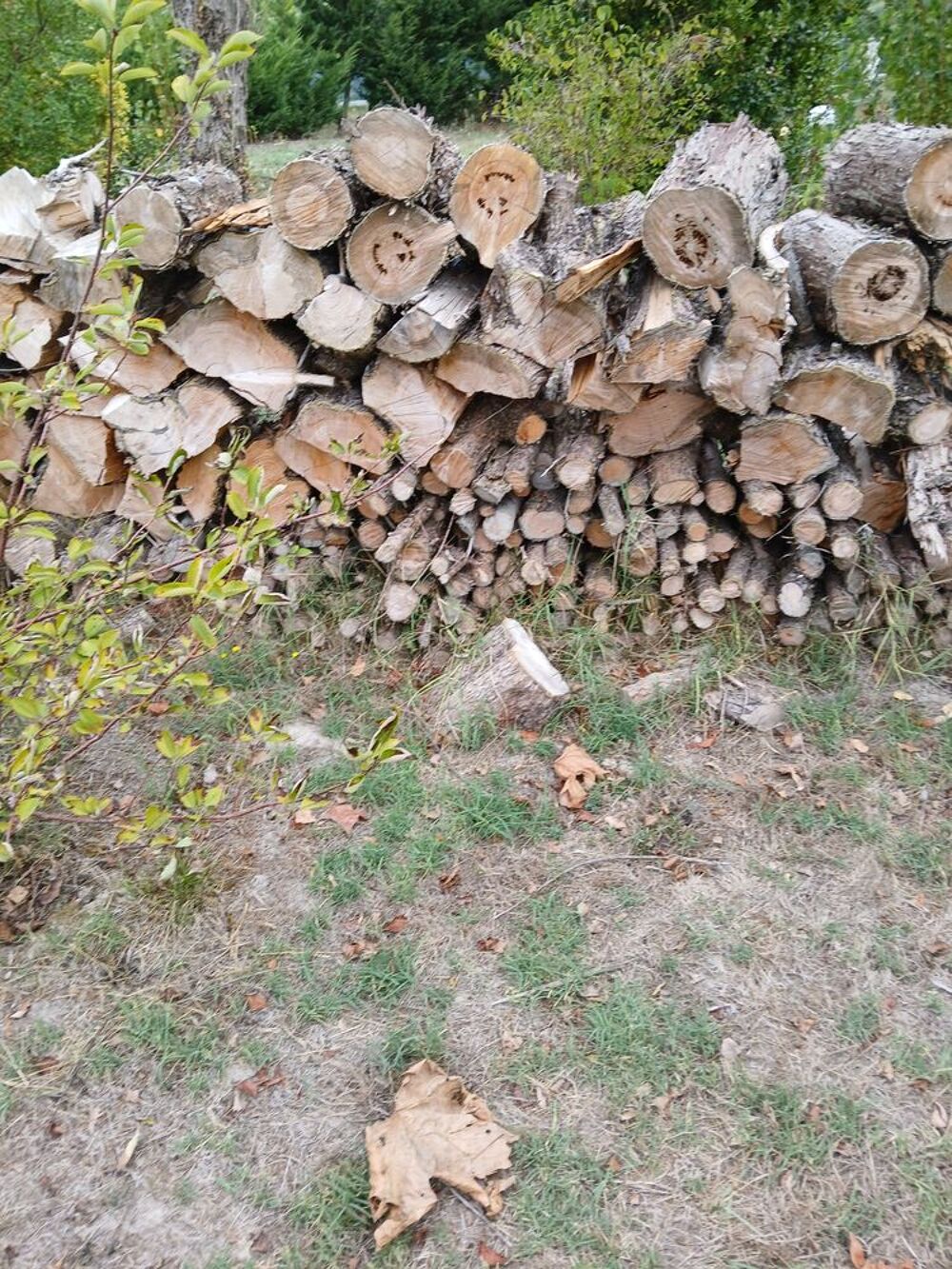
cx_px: 476
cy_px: 634
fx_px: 953
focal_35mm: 26
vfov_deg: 67.3
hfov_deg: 53.1
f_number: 1.8
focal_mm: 3.98
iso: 25
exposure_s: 1/100
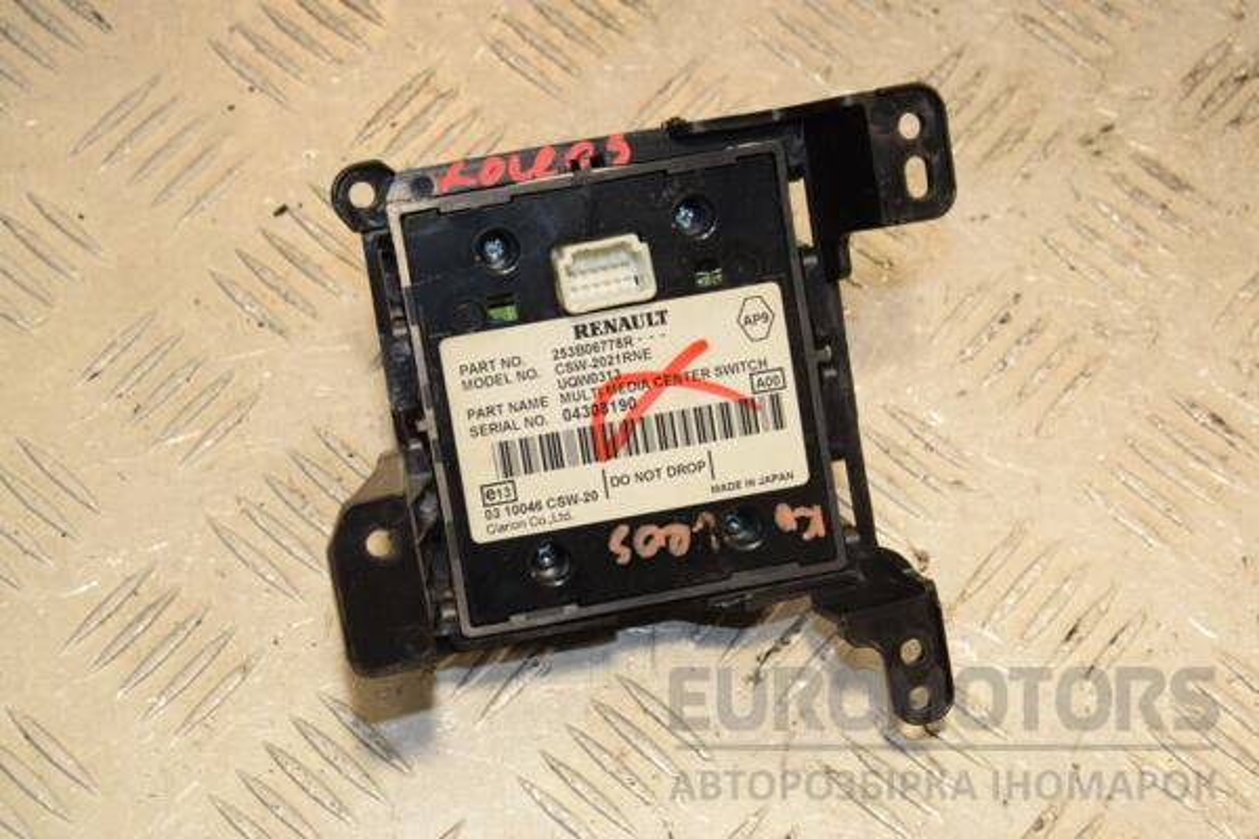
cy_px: 420
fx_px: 2728
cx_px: 630
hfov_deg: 26.0
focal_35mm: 78
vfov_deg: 17.5
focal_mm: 52
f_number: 8
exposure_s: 1/200
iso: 800
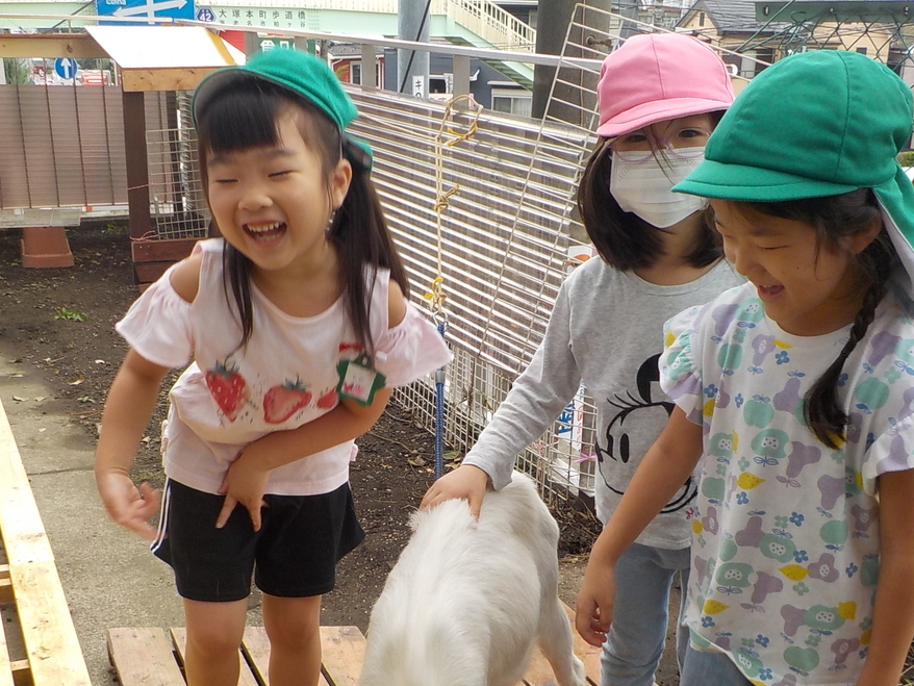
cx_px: 468
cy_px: 458
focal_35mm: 41
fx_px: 1083
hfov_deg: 45.8
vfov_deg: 34.8
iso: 125
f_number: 3.3
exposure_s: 1/125
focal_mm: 4.1
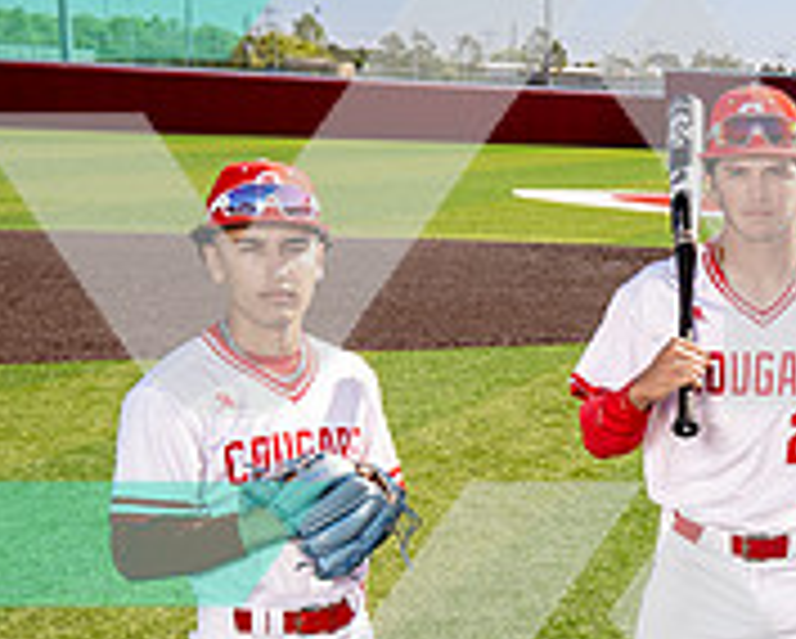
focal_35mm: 86
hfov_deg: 20.5
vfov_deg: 17.2
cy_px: 722
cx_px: 1003
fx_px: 2028
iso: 100
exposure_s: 1/250
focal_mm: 28
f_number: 6.3
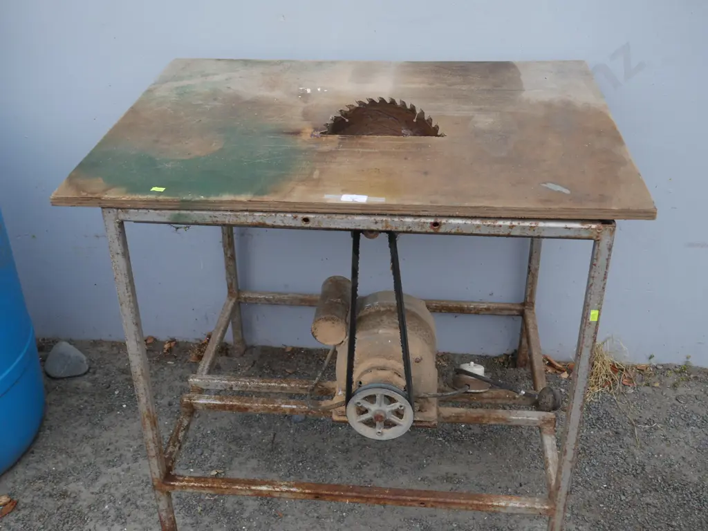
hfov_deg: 46.8
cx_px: 354
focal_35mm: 40
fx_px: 818
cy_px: 266
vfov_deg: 36.0
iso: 400
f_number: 5
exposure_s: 1/60
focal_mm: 20
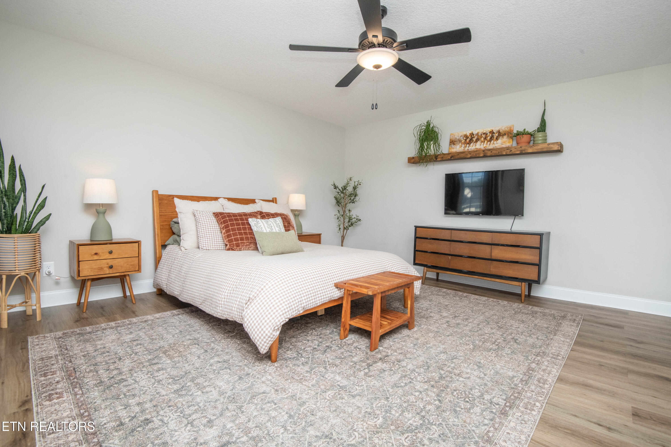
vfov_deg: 73.7
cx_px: 336
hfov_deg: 96.7
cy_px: 224
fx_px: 298
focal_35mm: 16
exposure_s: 1/250
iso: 500
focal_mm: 16
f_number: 10
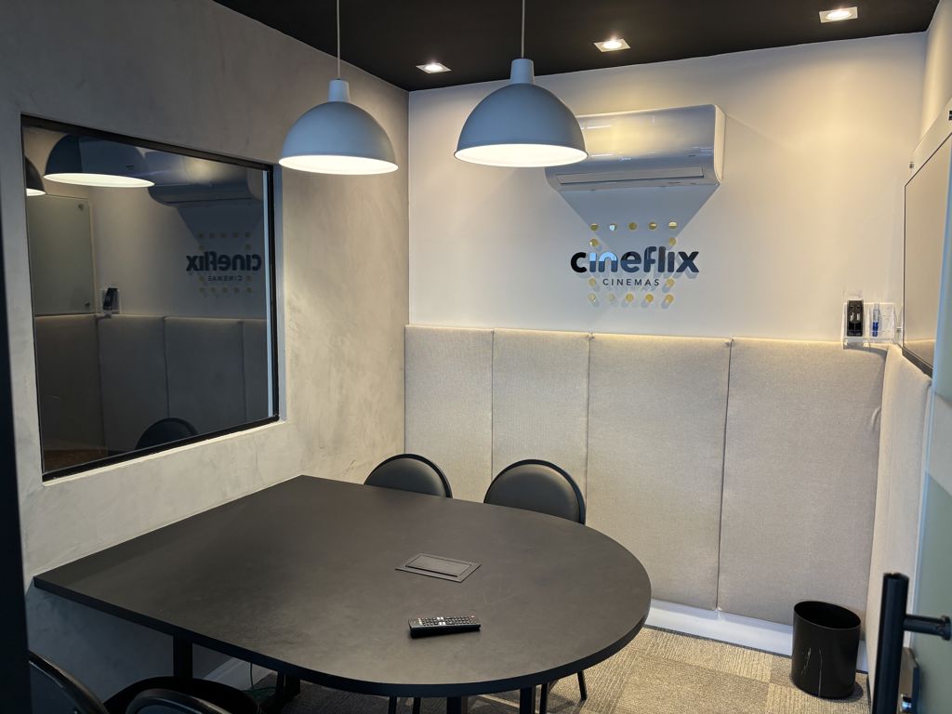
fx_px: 715
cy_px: 357
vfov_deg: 53.1
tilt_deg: -6.5
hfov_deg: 67.3
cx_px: 476
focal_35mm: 26
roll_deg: -0.7
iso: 100
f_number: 1.6
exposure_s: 1/60
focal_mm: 5.96
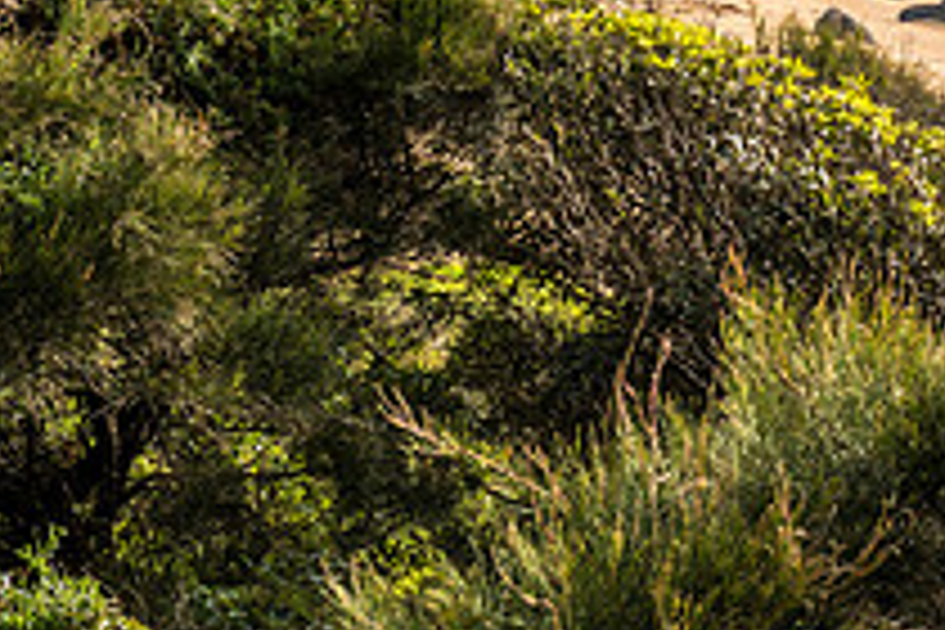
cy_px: -173
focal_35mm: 196
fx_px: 5145
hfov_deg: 10.3
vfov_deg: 6.9
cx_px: 1148
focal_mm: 70
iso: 100
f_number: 9
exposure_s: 1/200
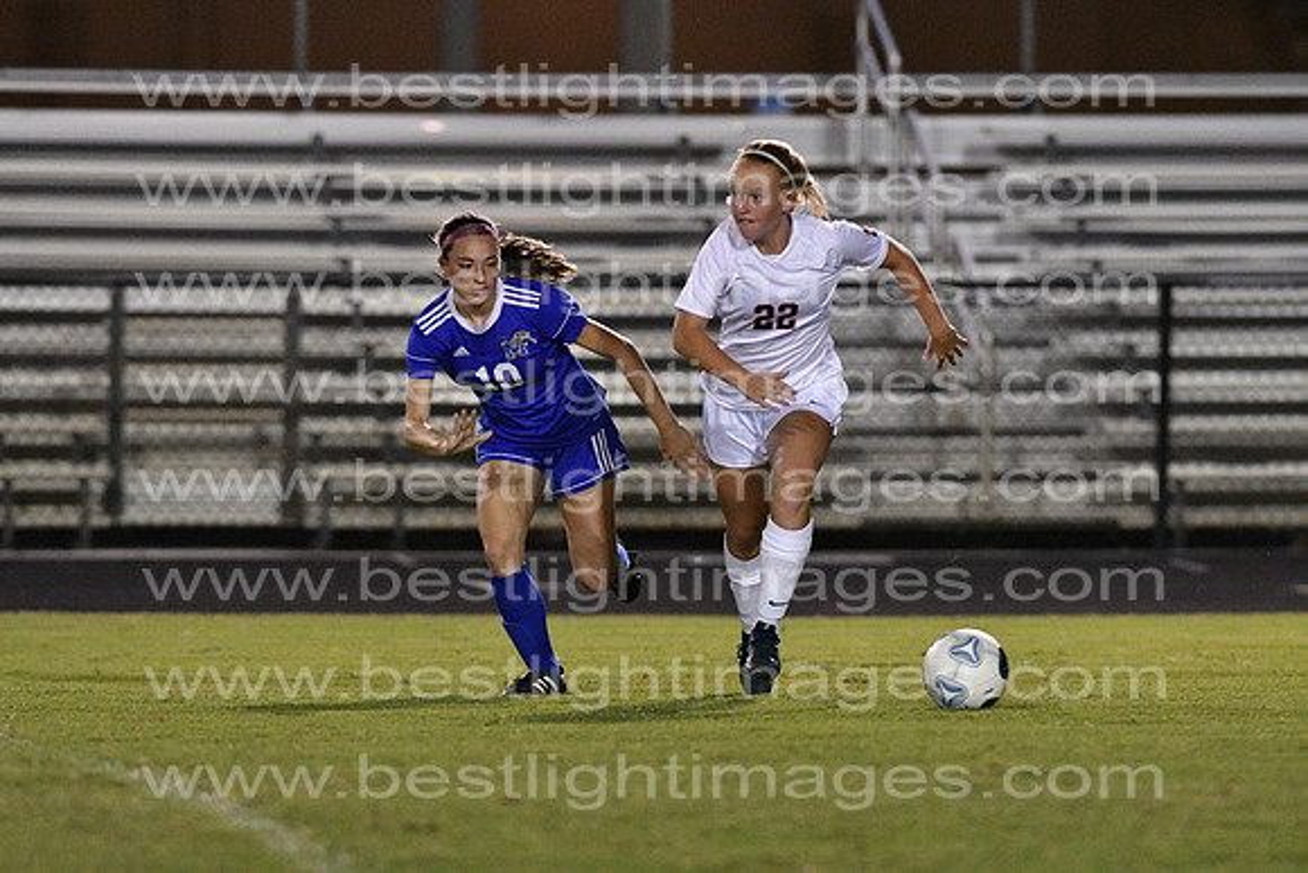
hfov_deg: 4.6
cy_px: 436
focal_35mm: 450
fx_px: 16353
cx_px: 654
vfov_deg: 3.1
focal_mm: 300
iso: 10000
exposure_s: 1/640
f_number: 3.5
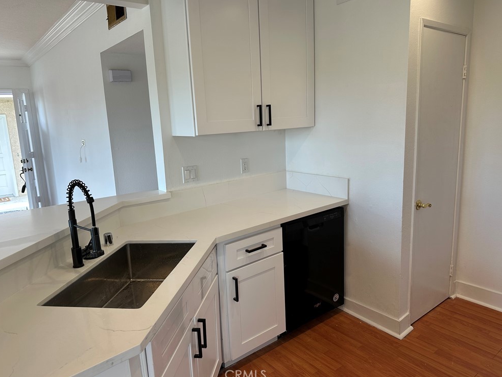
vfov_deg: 54.9
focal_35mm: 25
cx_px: 248
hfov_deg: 69.4
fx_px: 363
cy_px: 186
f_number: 1.78
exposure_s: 1/120
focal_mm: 6.86
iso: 50
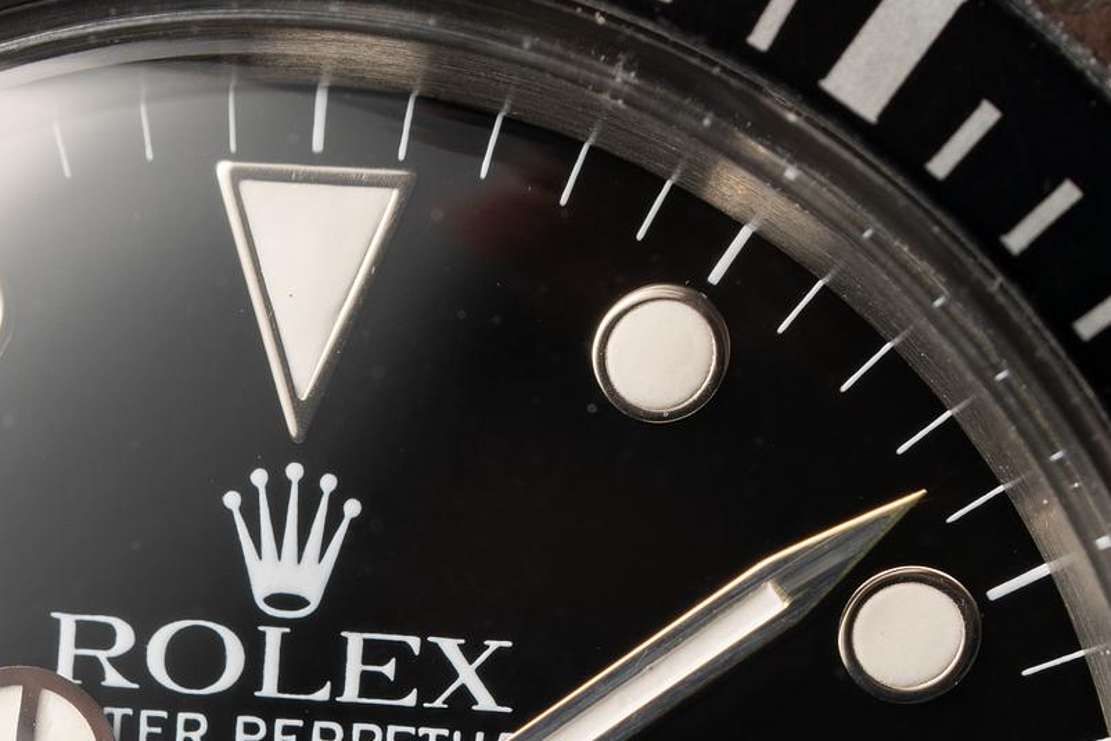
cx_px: 231
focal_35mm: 323
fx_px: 9969
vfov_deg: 4.2
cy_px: 940
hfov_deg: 6.4
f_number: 8
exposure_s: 1/200
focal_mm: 90
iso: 50
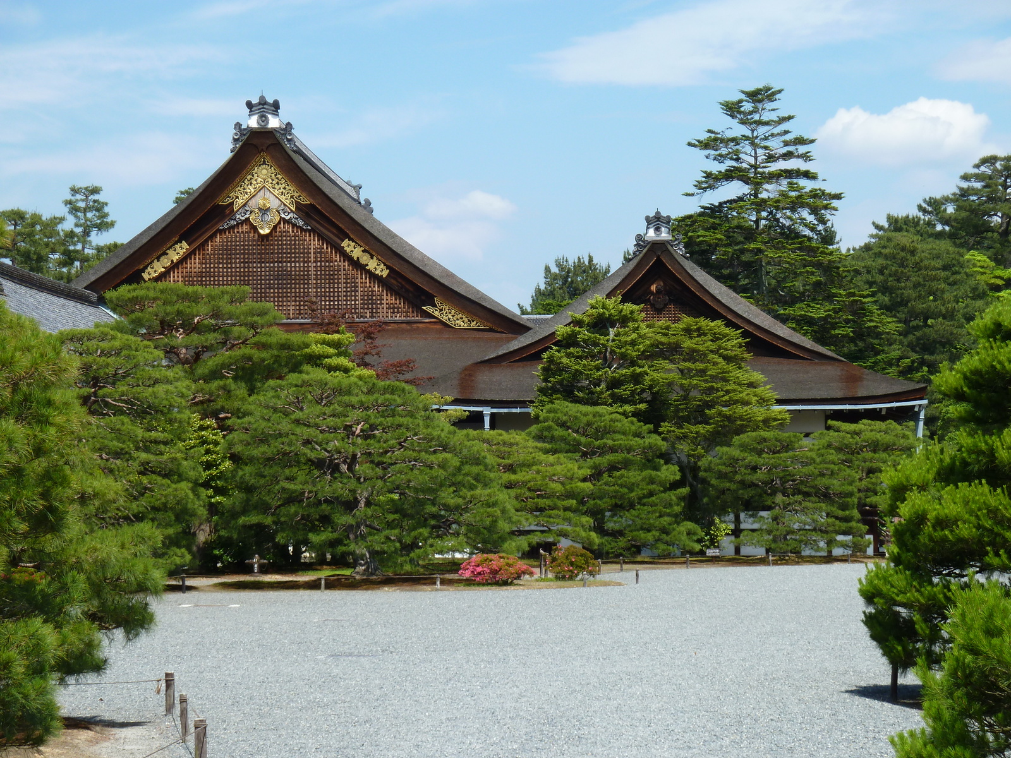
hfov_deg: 17.7
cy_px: 379
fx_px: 3242
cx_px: 506
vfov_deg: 13.3
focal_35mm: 111
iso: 80
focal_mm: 18.2
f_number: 4.4
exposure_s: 1/400
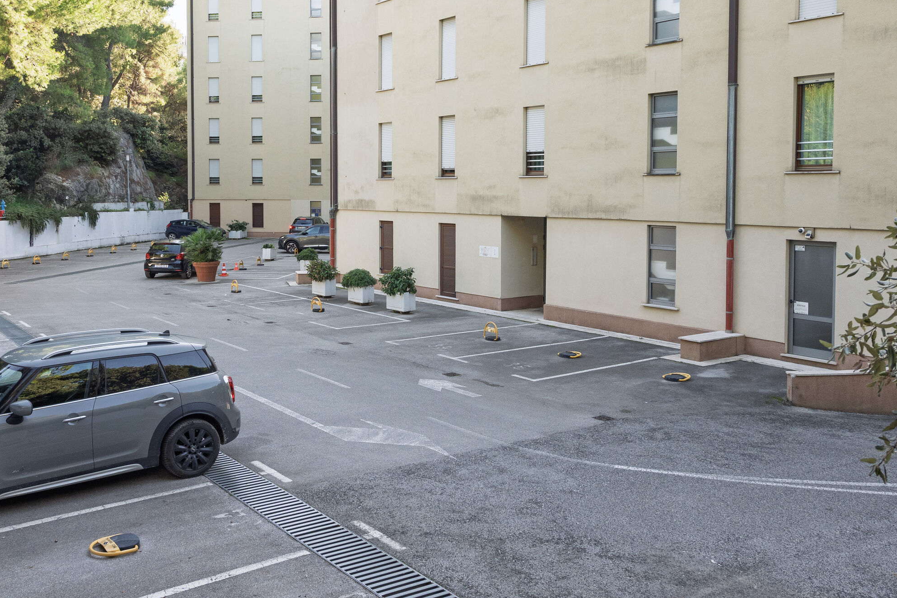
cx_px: 387
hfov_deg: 55.6
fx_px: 847
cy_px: 222
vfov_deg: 38.7
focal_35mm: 34
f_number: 8
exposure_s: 1/200
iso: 1000
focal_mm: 24
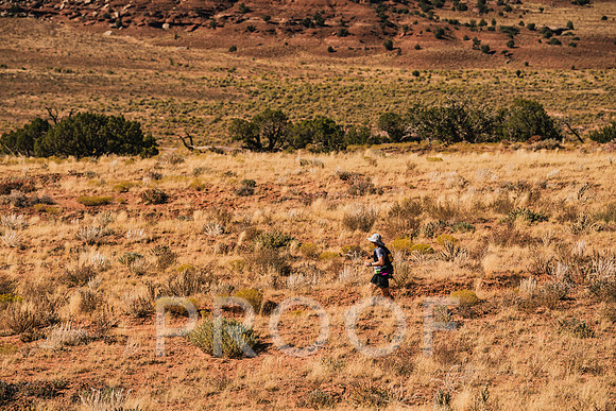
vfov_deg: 6.9
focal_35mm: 200
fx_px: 3423
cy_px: 206
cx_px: 308
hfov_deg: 10.3
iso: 160
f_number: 6.3
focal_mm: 200
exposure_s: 1/1250
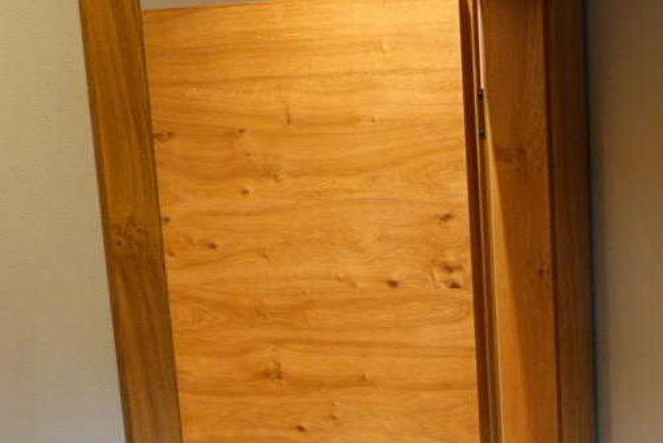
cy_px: 590
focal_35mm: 78
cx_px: 810
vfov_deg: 16.5
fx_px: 1437
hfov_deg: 23.6
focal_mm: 9
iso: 500
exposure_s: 1/30
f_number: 2.8
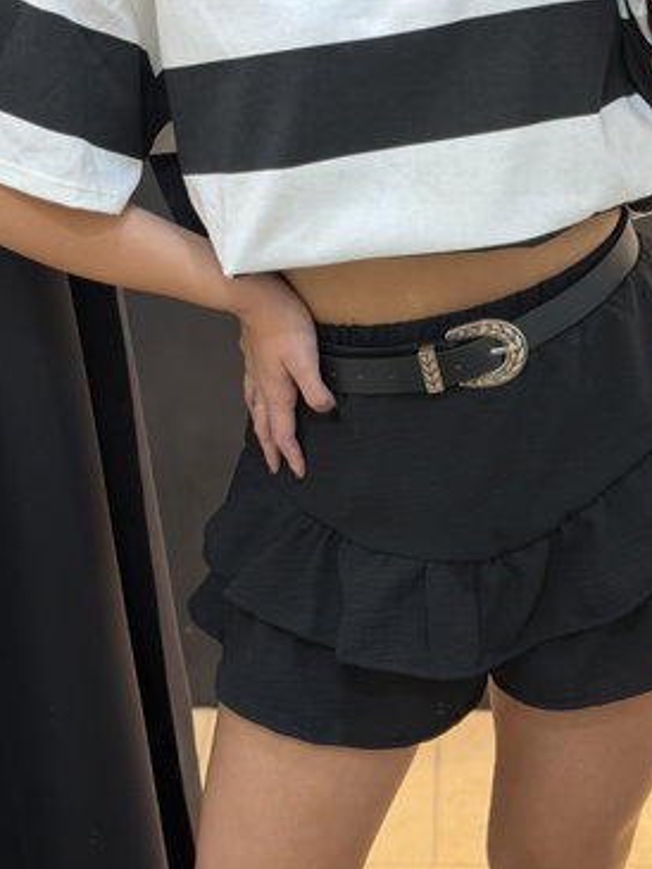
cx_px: 431
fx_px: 1757
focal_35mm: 70
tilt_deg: -25.1
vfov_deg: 27.7
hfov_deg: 21.0
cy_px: 327
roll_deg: +1.9
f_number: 1.78
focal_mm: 6.76
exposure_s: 1/33
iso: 200
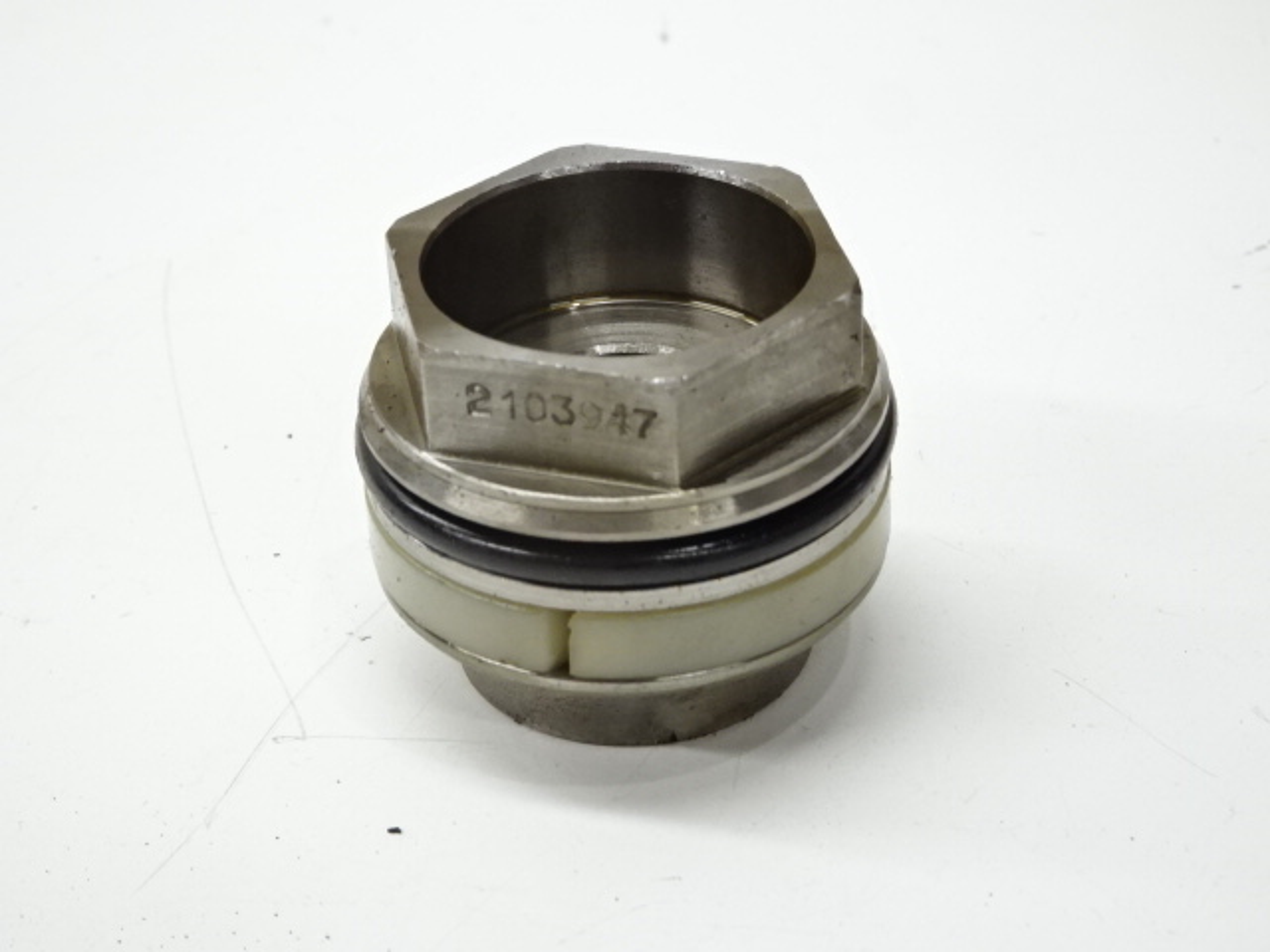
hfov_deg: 25.0
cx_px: 635
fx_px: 2862
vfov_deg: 18.9
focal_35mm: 78
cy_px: 476
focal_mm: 13.26
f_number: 5
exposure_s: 1/80
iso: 400
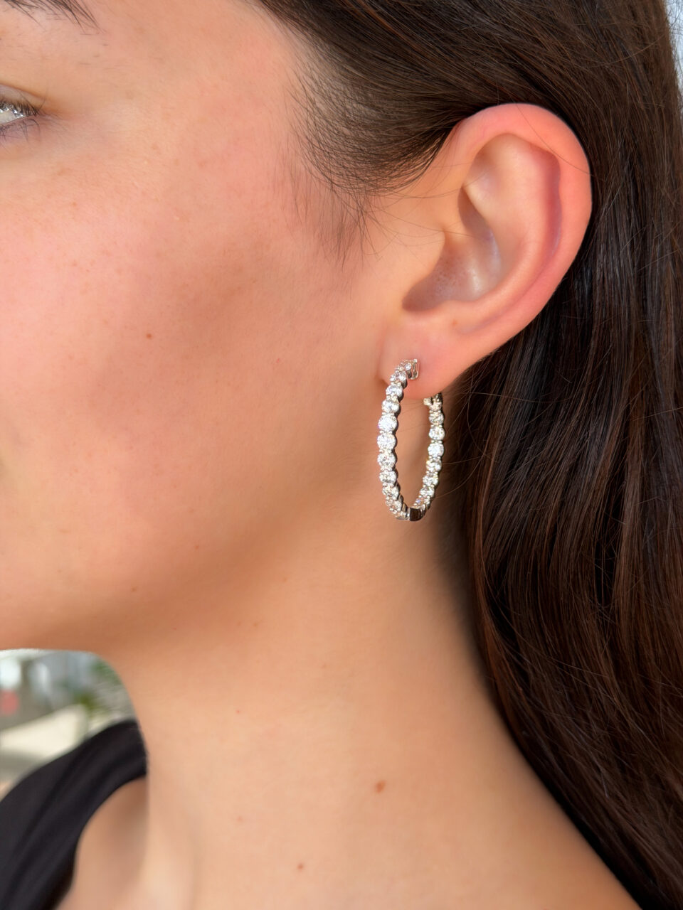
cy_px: 455
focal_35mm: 48
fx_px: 1263
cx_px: 342
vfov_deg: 39.7
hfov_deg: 30.3
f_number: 1.8
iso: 64
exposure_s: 1/480
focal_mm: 6.76
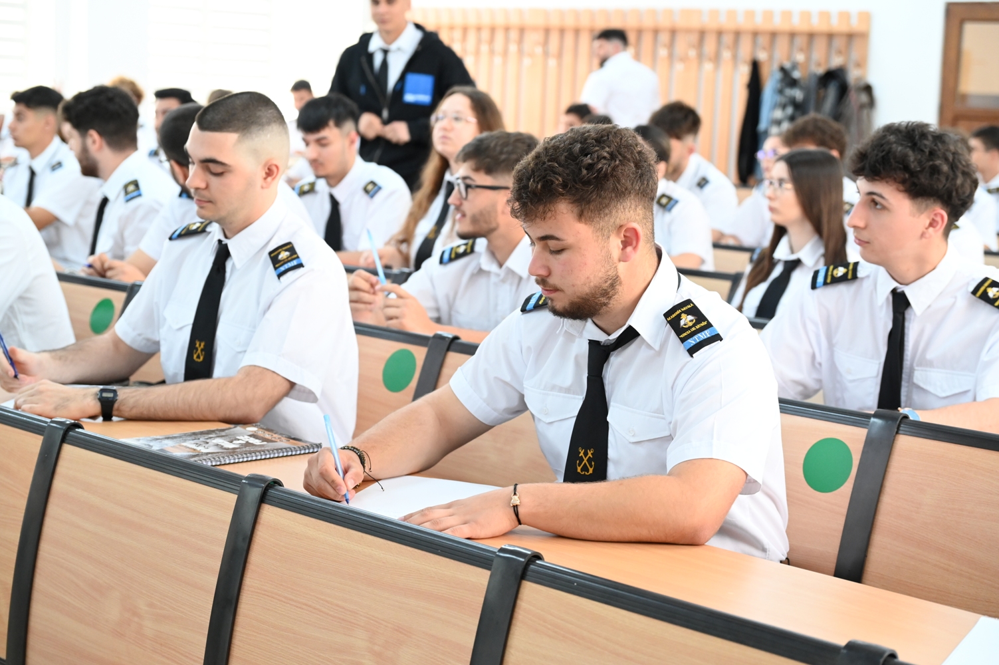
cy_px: 332
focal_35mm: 61
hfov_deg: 32.9
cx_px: 500
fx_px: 1692
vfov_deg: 22.2
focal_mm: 61
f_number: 4
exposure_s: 1/125
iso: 2800
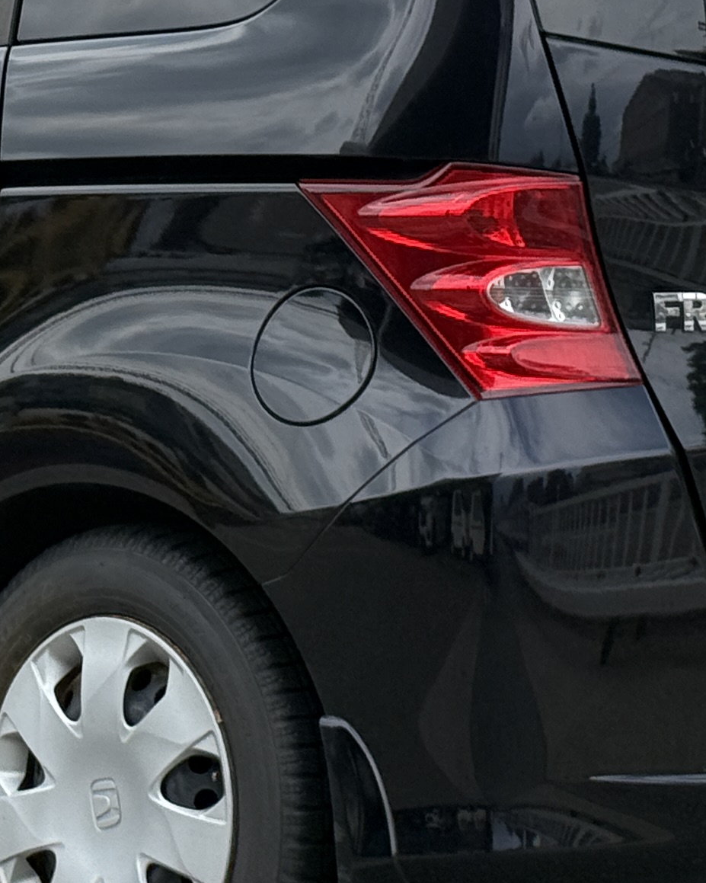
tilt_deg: -0.9
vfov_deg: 11.8
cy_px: 197
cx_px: 110
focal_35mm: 163
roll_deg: +0.2
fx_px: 4258
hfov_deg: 9.4
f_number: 1.78
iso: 100
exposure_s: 1/4329
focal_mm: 6.76
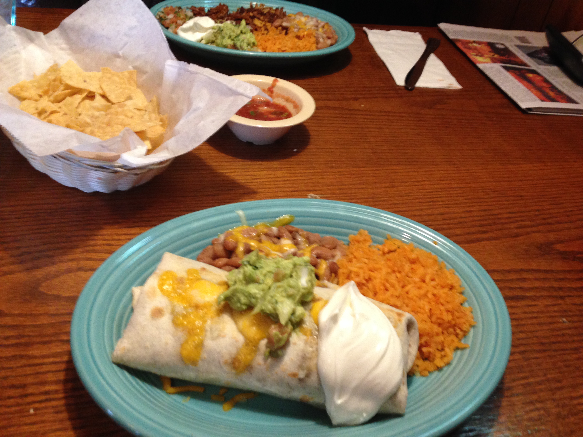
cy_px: 218
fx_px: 556
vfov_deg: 42.9
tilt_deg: -38.6
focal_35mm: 33
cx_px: 292
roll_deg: -9.9
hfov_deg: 55.4
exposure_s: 1/20
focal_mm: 4.12
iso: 200
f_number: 2.4
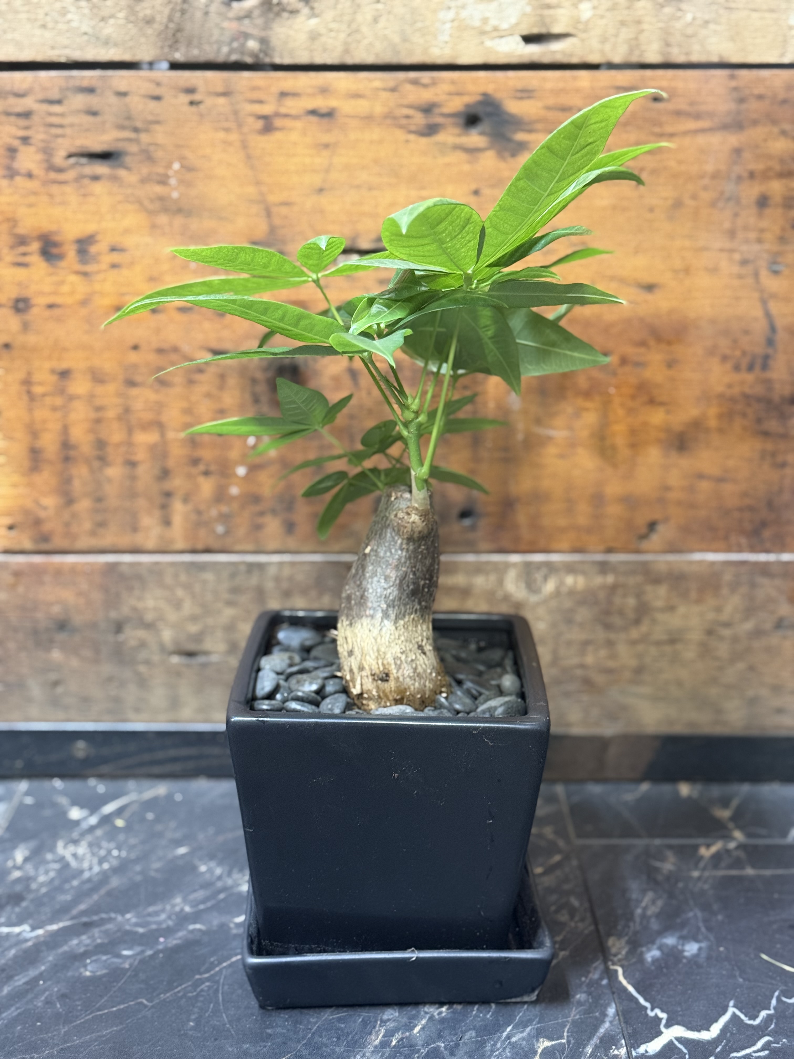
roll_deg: -0.6
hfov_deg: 30.3
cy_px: 530
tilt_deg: -16.2
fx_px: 1468
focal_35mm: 48
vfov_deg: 39.7
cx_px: 397
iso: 400
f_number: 1.78
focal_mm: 6.76
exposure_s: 1/40
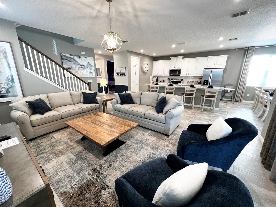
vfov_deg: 89.9
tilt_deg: -14.9
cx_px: 138
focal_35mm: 13
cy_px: 104
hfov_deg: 106.2
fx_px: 104
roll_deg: -0.5
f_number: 1.8
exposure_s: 1/60
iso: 200
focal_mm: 1.57
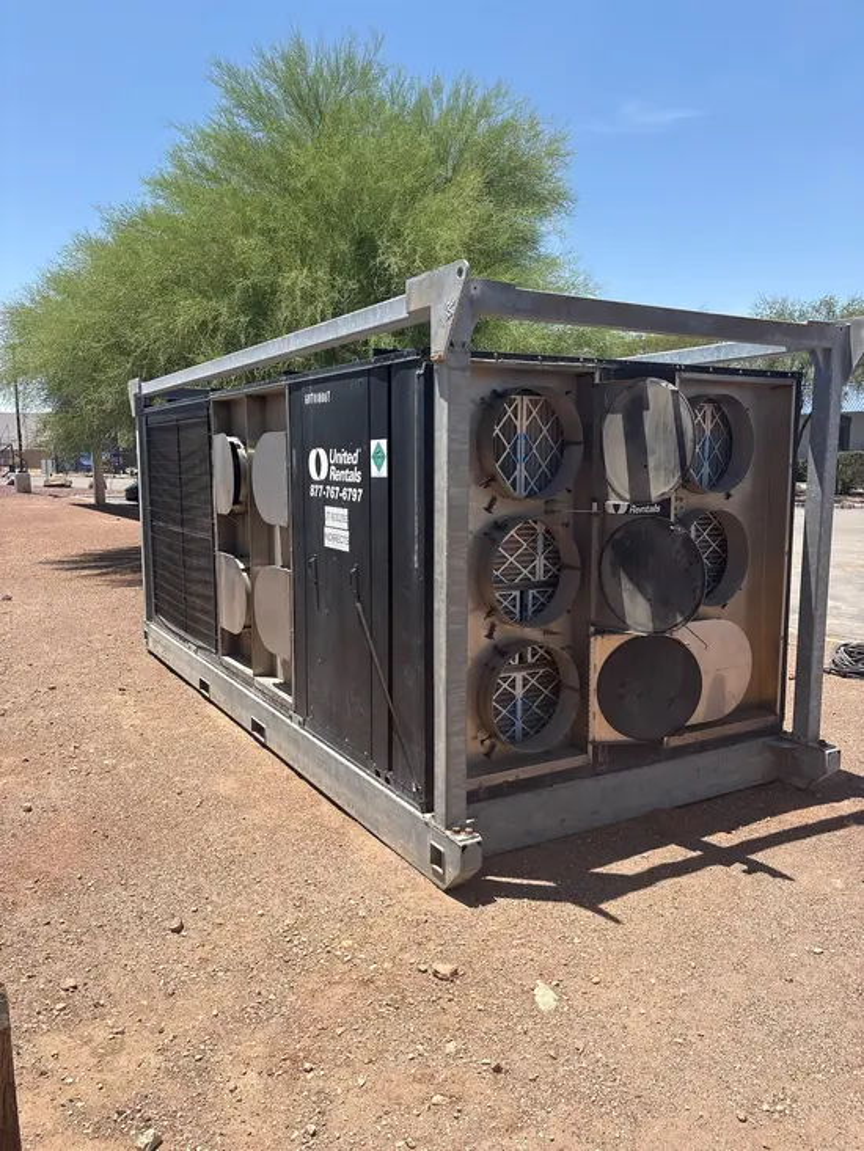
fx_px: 865
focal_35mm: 26
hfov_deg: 53.1
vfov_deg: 67.3
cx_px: 432
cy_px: 576
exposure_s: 1/3279
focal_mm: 5.96
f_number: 1.6
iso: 50
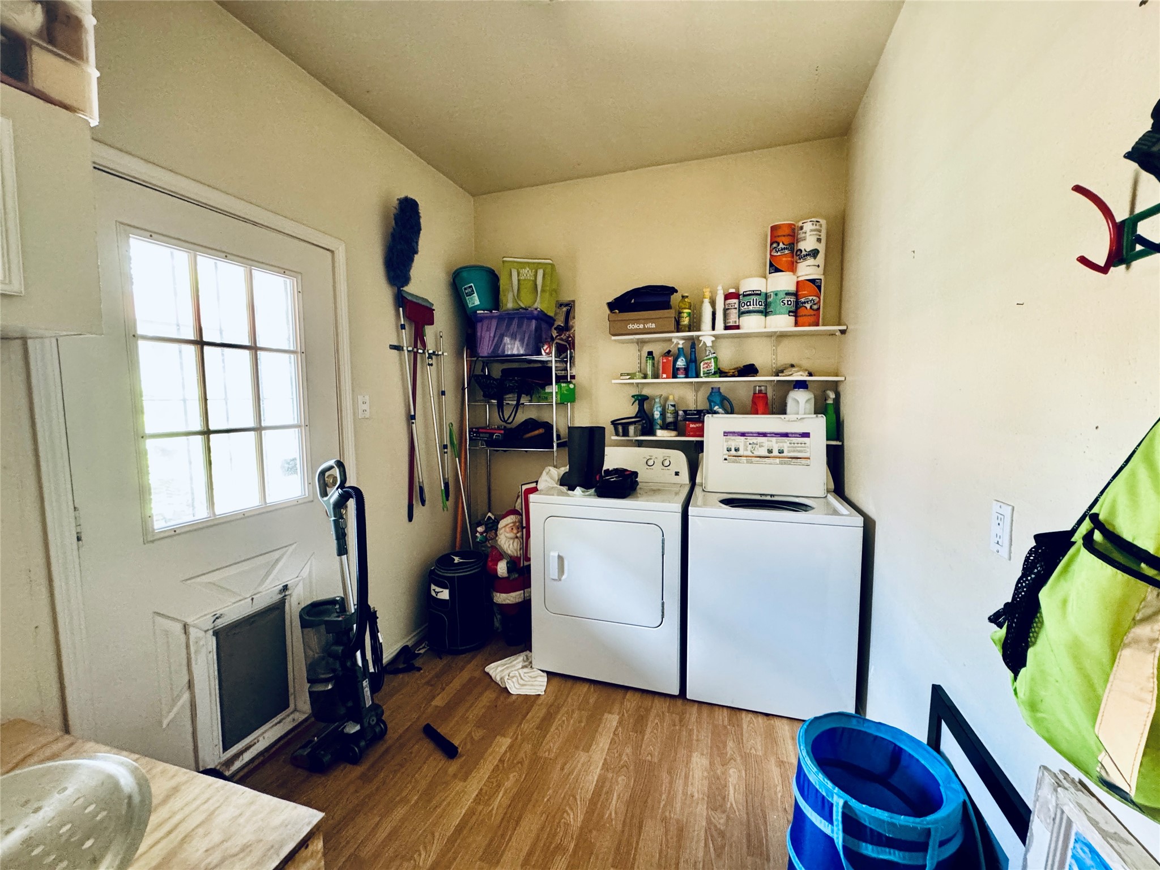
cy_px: 435
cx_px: 580
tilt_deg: -4.4
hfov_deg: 102.1
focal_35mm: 14
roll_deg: +0.8
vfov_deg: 85.7
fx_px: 469
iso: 640
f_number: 2.2
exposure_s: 1/60
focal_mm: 2.22
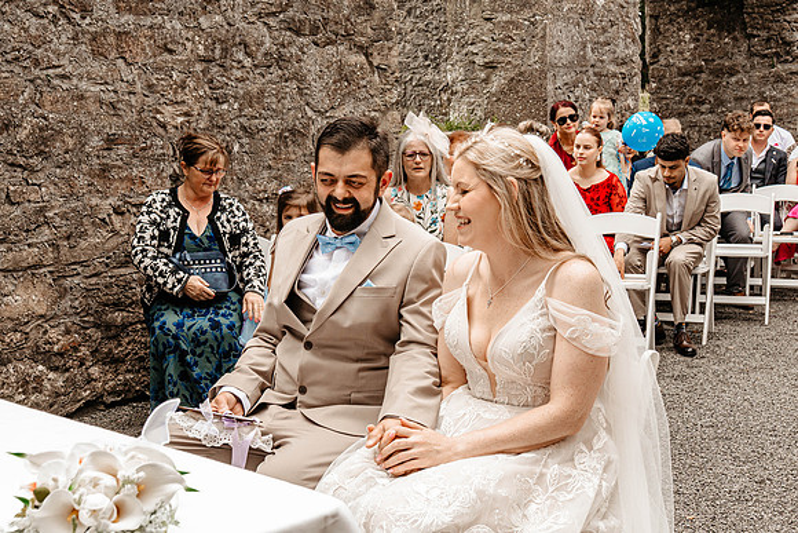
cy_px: 266
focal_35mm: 52
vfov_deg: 26.0
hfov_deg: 38.2
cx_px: 399
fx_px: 1153
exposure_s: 1/320
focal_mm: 35
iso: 800
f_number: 8
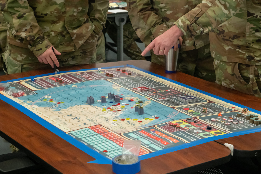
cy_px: 87
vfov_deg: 17.5
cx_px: 130
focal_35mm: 78
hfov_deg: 26.0
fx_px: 565
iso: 3200
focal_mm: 78
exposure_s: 1/100
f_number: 8
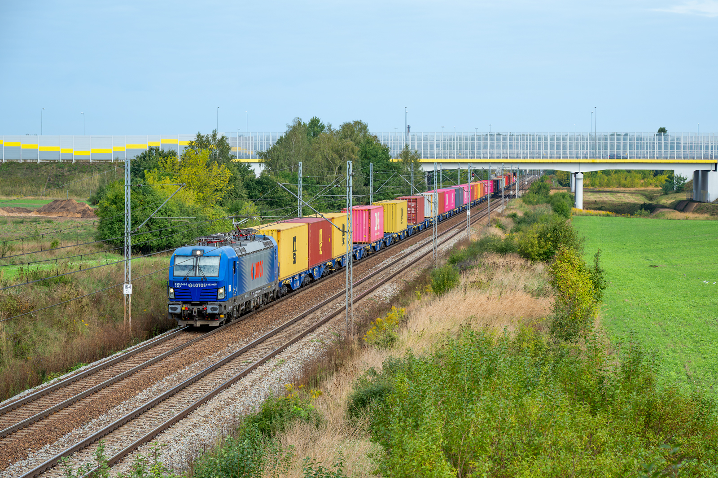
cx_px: 359
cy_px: 239
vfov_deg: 15.7
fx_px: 1734
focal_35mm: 87
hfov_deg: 23.4
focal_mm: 87
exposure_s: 1/400
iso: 400
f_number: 8
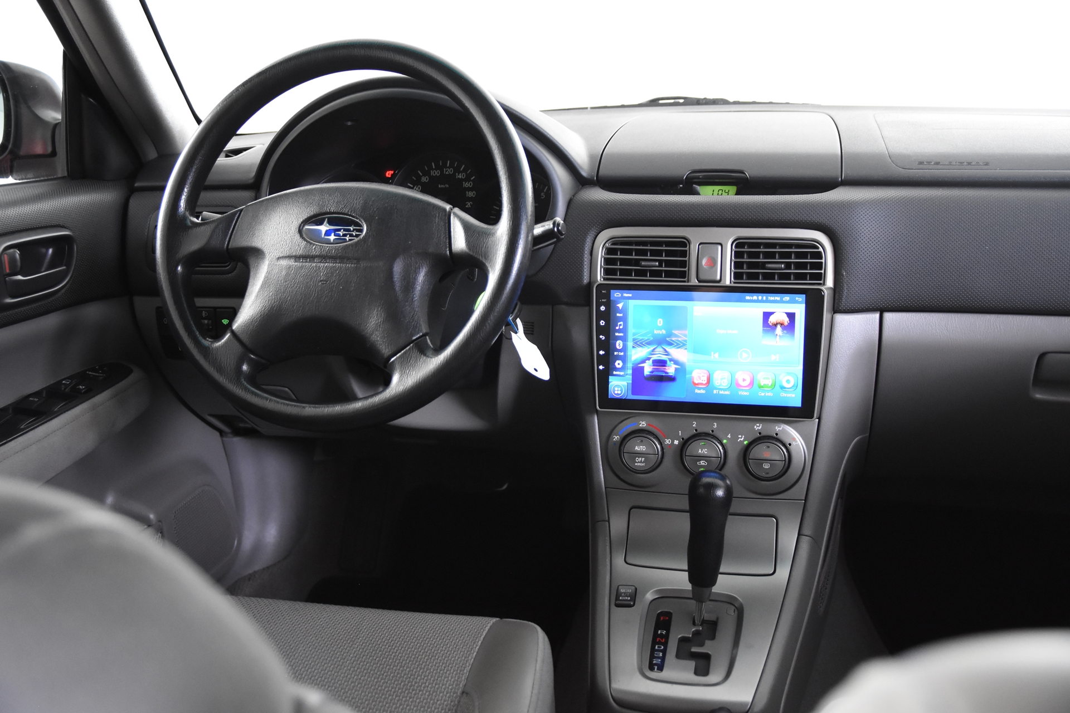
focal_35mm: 39
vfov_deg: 34.2
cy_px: 356
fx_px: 1159
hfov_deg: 49.6
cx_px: 535
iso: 2800
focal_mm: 26
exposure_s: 1/40
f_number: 3.2
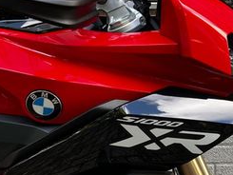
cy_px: 112
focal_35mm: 68
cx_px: 157
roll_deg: +0.2
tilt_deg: -17.4
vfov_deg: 21.6
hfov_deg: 28.3
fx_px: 458
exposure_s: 1/122
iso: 50
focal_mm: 5.1
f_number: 1.6
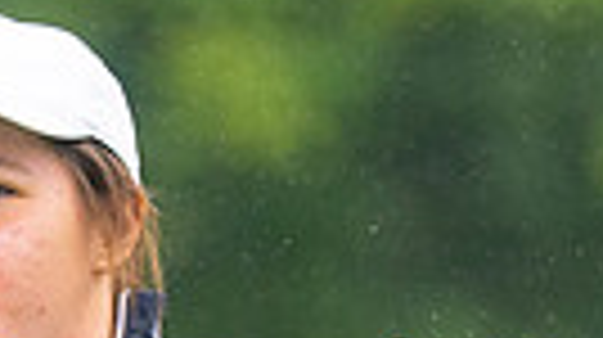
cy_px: 672
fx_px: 38216
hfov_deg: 0.9
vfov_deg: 0.5
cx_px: 82
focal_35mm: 2393
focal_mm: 300
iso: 400
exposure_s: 1/1250
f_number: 4
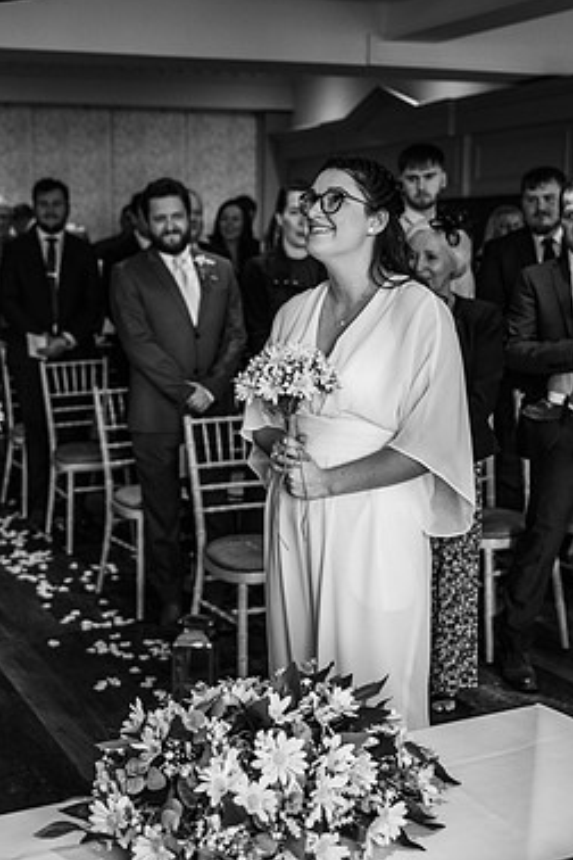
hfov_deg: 28.7
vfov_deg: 42.7
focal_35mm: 46
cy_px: 425
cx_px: 125
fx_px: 1098
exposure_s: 1/200
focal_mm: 30
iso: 560
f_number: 2.8
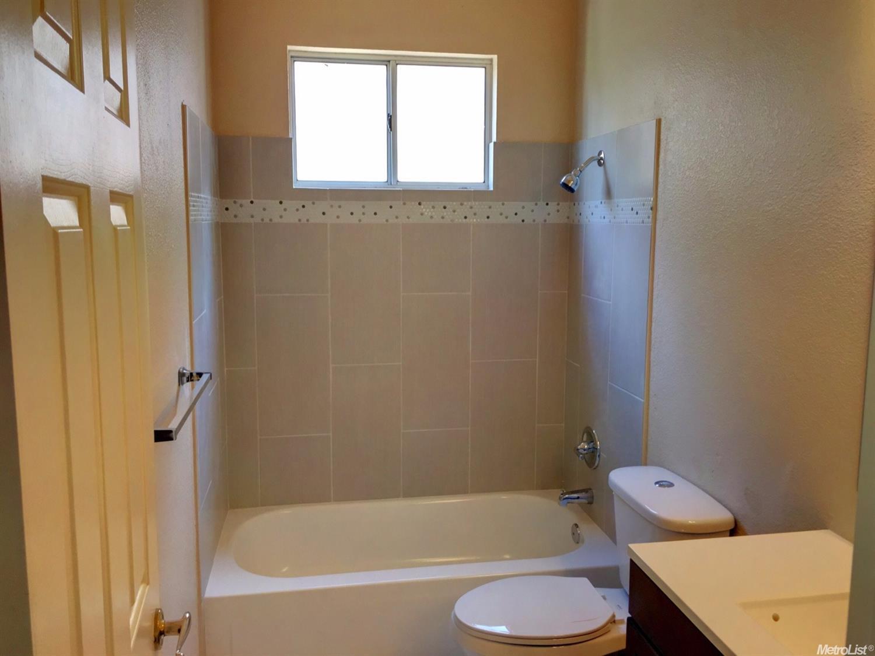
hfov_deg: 61.7
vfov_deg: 48.2
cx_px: 438
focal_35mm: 29
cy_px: 328
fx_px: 733
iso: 32
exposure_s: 1/30
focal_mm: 4.15
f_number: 2.2
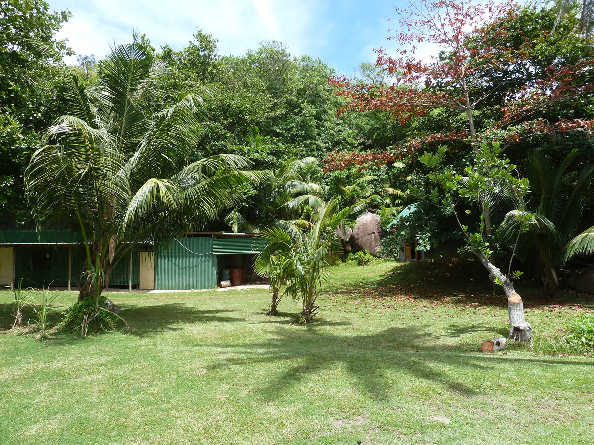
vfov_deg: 54.9
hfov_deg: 69.4
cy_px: 222
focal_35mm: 25
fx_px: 429
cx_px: 297
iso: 80
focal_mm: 4.1
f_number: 4
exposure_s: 1/250
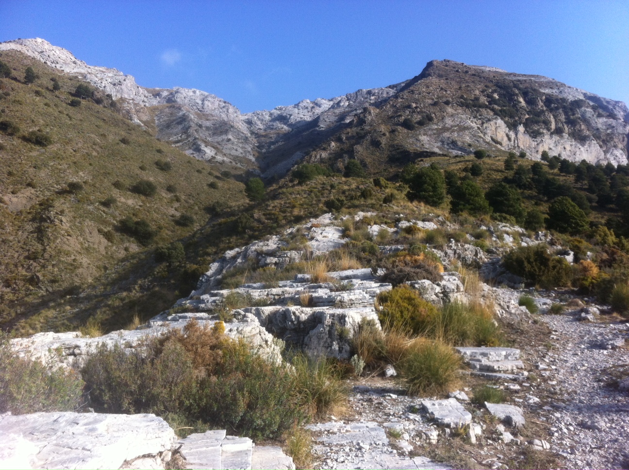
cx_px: 314
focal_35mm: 35
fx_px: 635
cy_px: 235
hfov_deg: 52.7
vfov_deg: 40.6
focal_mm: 3.85
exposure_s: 1/815
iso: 80
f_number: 2.8
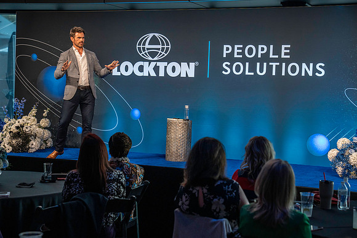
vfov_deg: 19.5
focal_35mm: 70
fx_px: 694
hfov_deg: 28.8
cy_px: 119
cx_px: 178
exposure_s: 1/200
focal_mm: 70
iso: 3200
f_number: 4.5
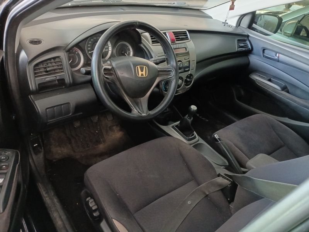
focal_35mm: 26
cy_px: 116
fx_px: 232
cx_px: 154
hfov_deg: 67.3
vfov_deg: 53.1
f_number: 1.8
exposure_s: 1/15
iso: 1000
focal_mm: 3.98
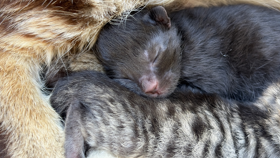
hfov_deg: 36.6
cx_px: 140
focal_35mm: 57
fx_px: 423
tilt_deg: -45.9
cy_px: 67
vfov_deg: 21.1
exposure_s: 1/101
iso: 50
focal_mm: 5.96
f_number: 1.6
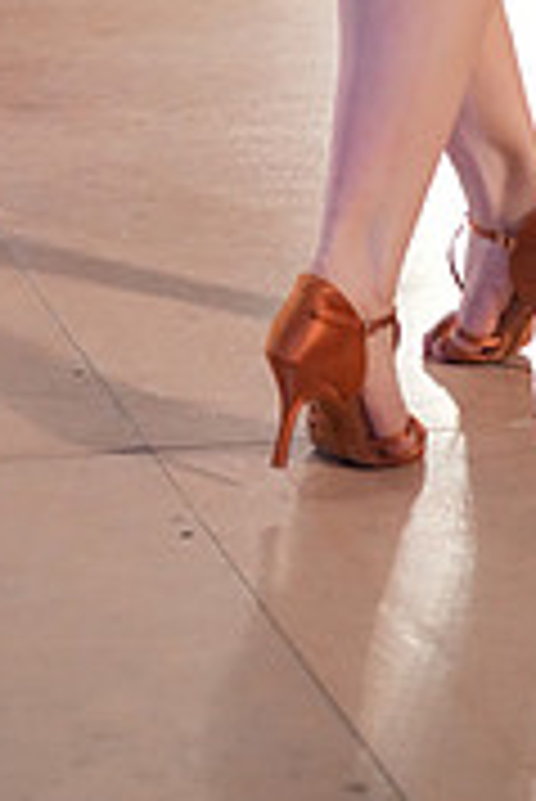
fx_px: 2831
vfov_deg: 14.8
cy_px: -472
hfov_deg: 10.8
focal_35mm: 127
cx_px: 56
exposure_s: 1/400
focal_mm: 39
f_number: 4
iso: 4000
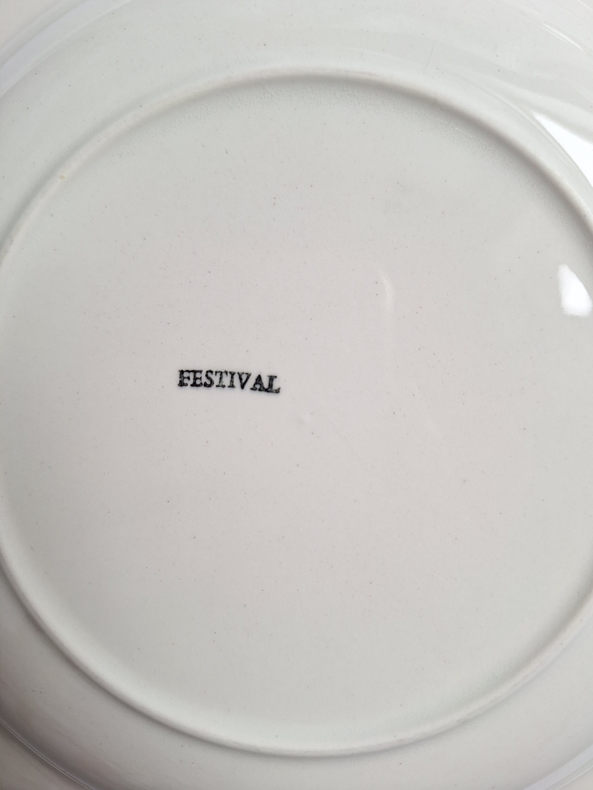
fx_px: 525
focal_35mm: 23
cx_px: 296
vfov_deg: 73.9
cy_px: 395
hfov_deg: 58.9
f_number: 1.8
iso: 64
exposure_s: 1/100
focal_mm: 5.54
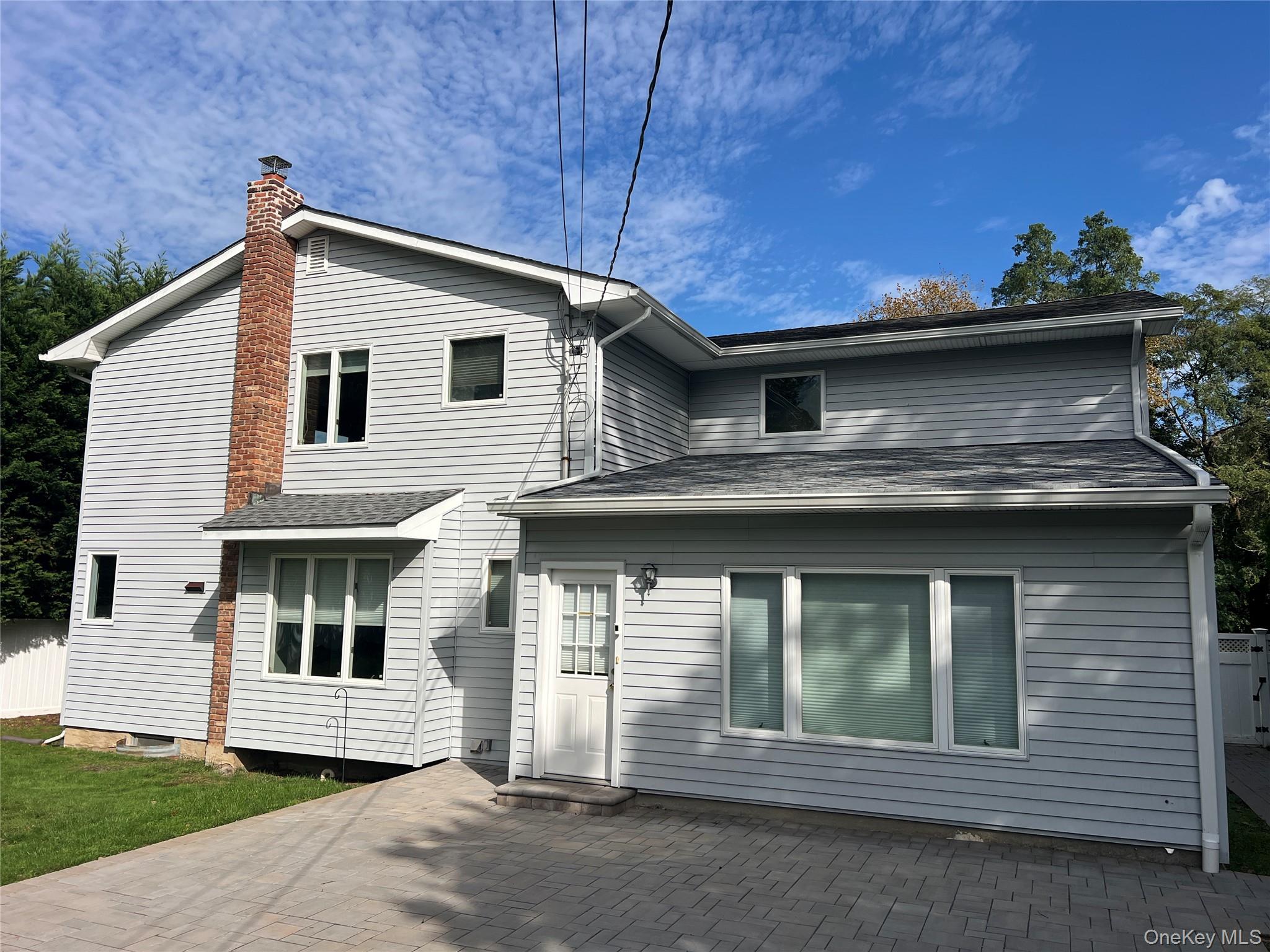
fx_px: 954
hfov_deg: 67.3
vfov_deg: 53.1
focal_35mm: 26
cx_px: 635
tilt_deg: +7.9
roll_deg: -1.4
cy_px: 476
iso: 50
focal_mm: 5.7
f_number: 1.5
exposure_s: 1/6993
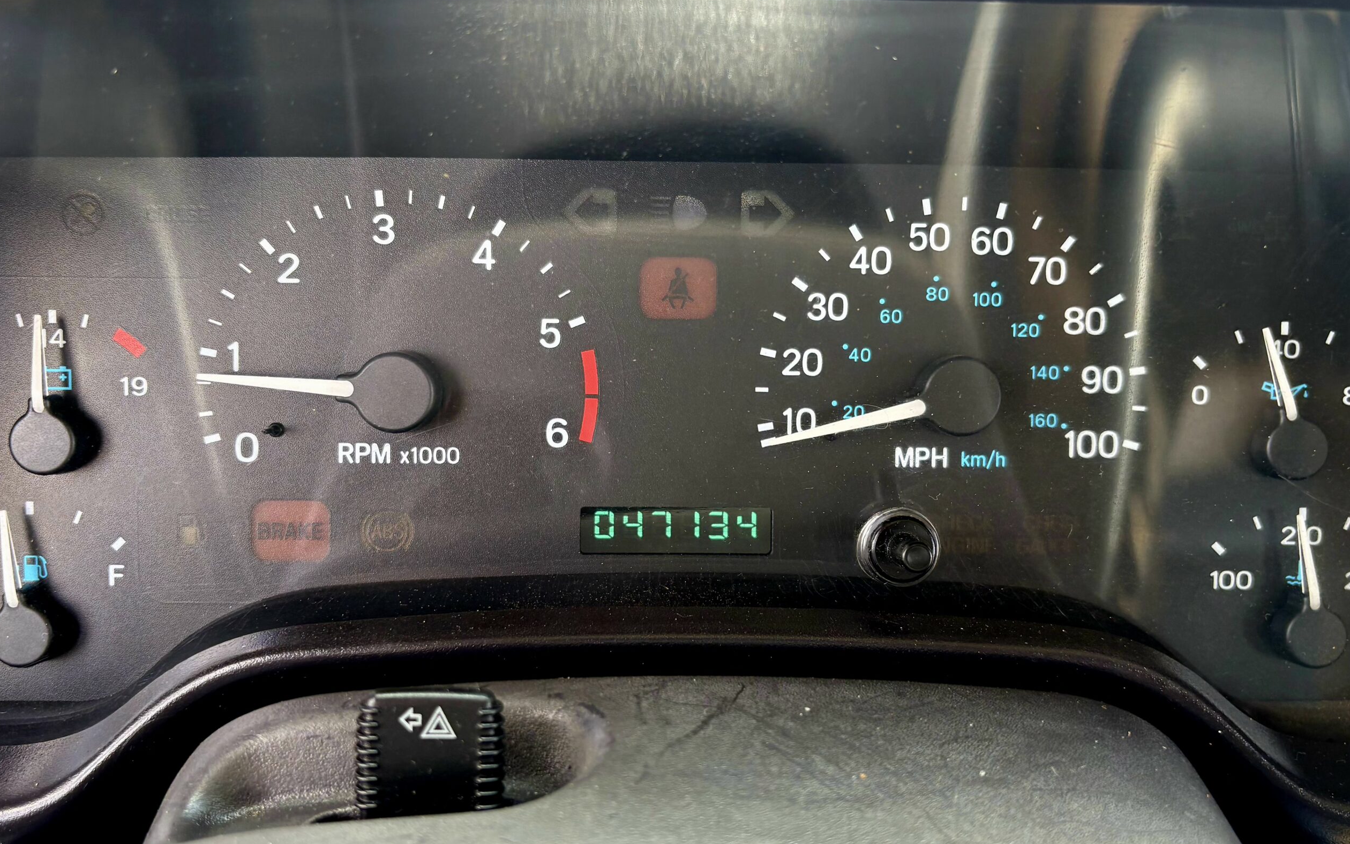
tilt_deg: -28.7
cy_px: 421
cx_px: 682
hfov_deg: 66.5
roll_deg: -2.9
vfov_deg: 44.5
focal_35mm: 28
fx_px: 1030
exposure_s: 1/122
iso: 80
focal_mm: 5.96
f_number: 1.6
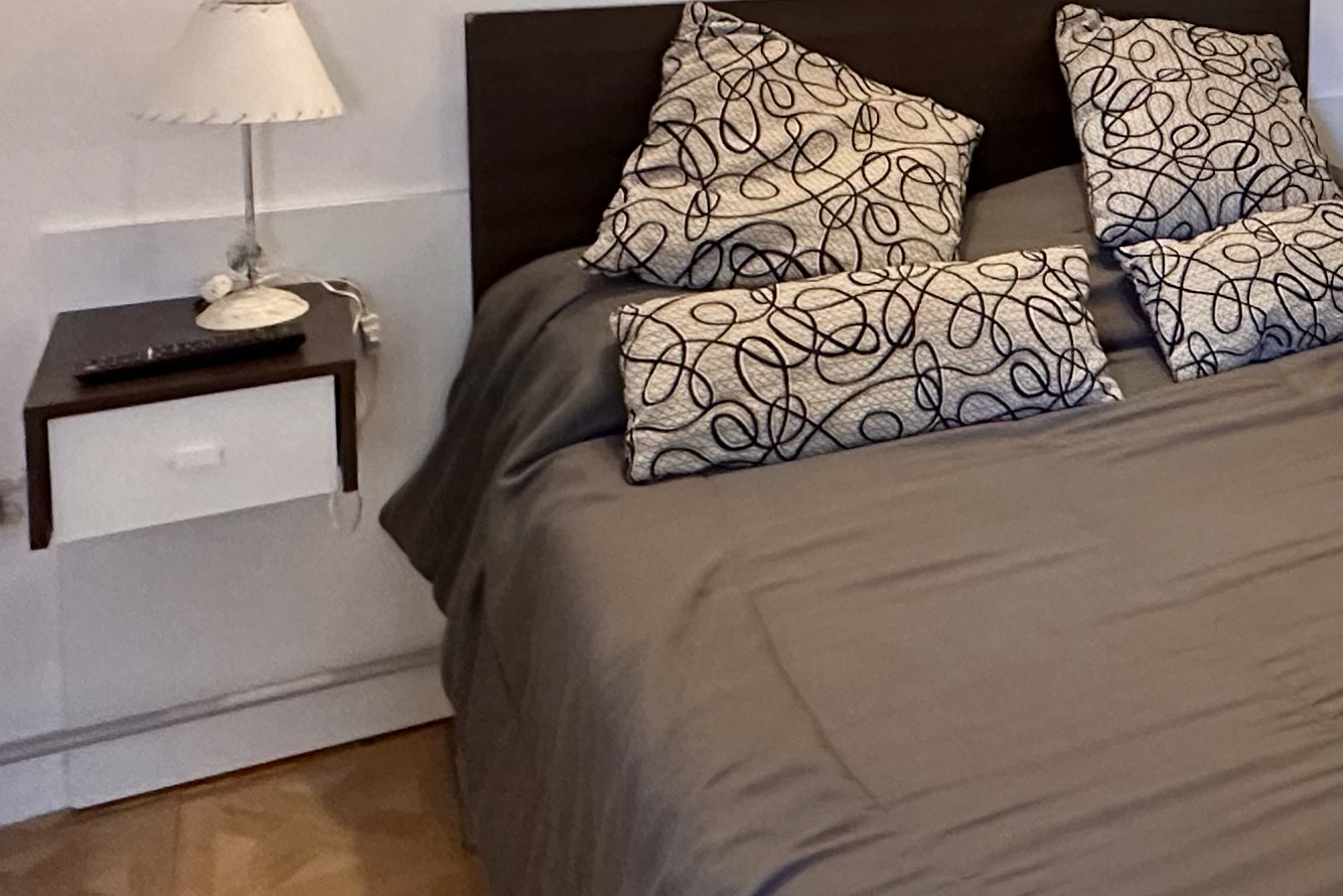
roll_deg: -0.8
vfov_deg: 28.0
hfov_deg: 39.5
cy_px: -68
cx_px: 1326
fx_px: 1642
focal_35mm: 44
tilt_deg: -5.5
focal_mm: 2.22
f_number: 2.2
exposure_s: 1/50
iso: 400
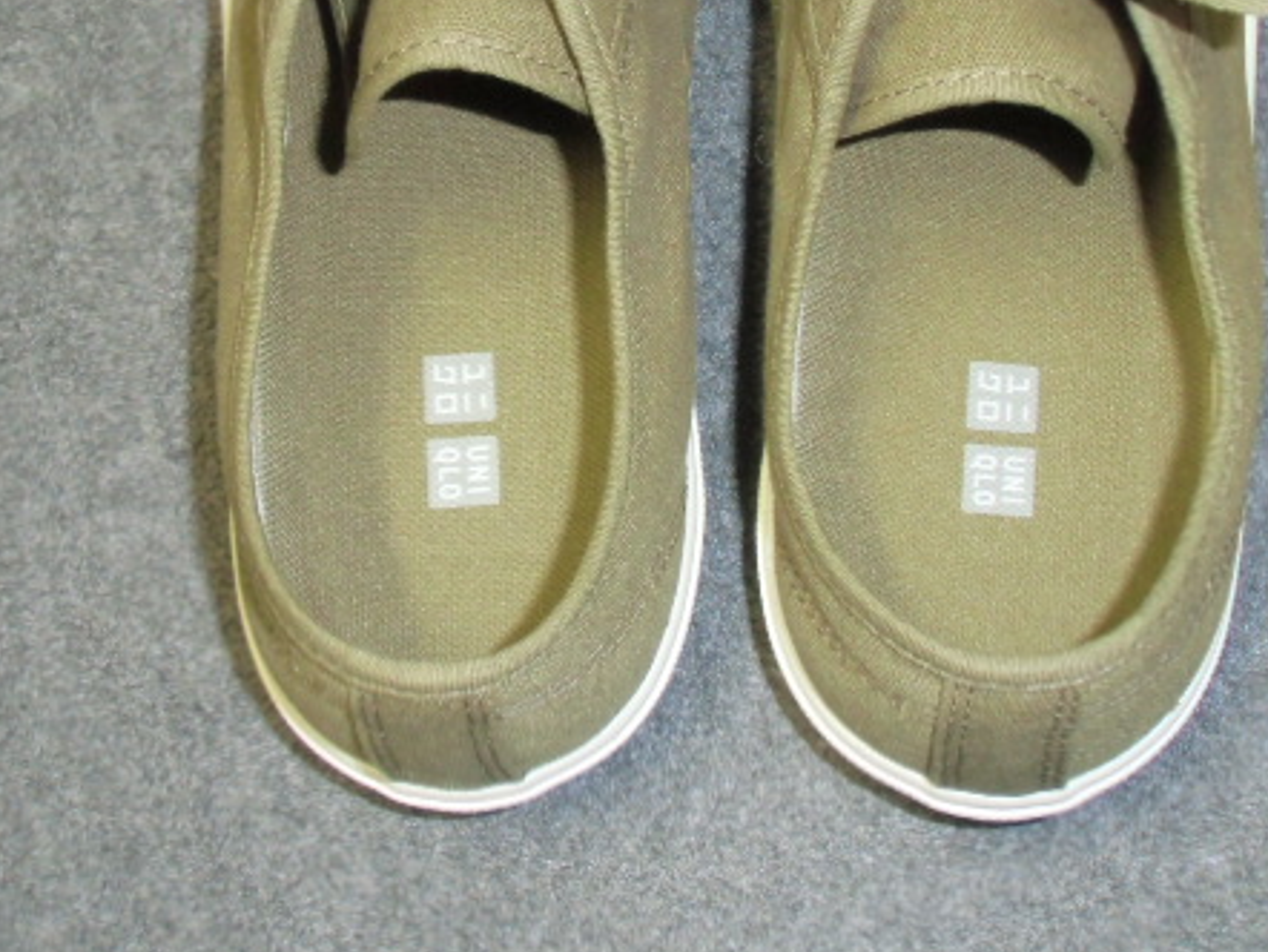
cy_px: 327
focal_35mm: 55
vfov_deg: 26.5
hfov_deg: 34.9
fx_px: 2016
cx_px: 674
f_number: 3.9
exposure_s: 1/8
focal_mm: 6.67
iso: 400
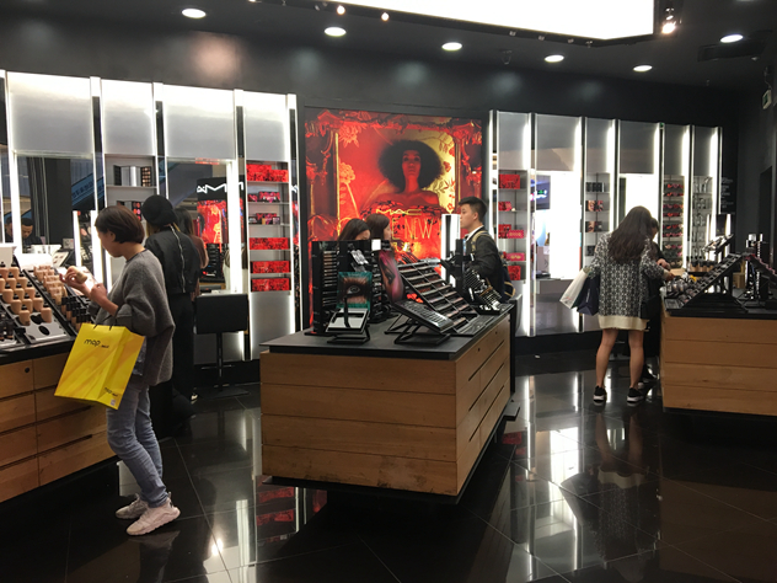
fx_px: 651
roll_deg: +1.5
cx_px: 388
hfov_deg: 61.7
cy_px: 292
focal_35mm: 29
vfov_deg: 48.2
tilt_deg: -3.6
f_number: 2.2
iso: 50
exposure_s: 1/33
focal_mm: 4.15
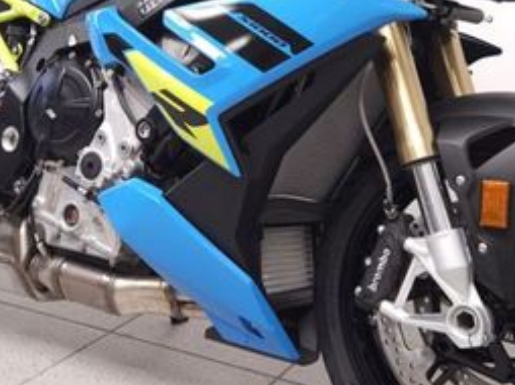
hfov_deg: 33.2
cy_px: 91
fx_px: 862
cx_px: 219
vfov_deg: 24.9
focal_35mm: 58
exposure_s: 1/45
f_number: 1.8
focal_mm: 5.4
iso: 160
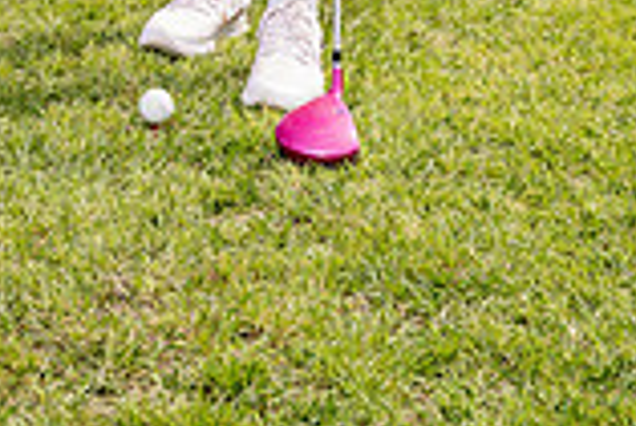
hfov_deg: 16.6
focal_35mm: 123
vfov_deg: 10.1
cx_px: 211
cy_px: -483
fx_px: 2175
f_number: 7.1
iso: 100
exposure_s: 1/250
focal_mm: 43
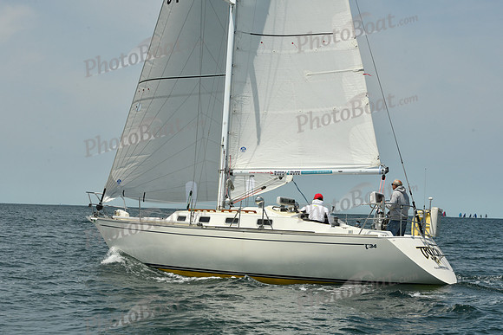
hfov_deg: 28.8
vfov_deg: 19.5
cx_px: 252
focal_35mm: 70
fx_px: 978
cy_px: 168
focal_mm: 70
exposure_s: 1/1000
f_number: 13
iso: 320
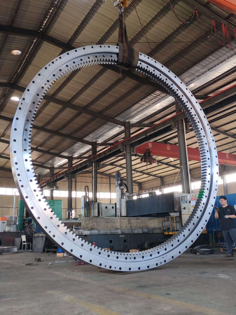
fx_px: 318
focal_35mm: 35
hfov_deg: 40.7
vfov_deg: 52.6
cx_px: 118
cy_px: 158
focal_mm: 5.52
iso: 200
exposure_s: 1/100
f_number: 1.95
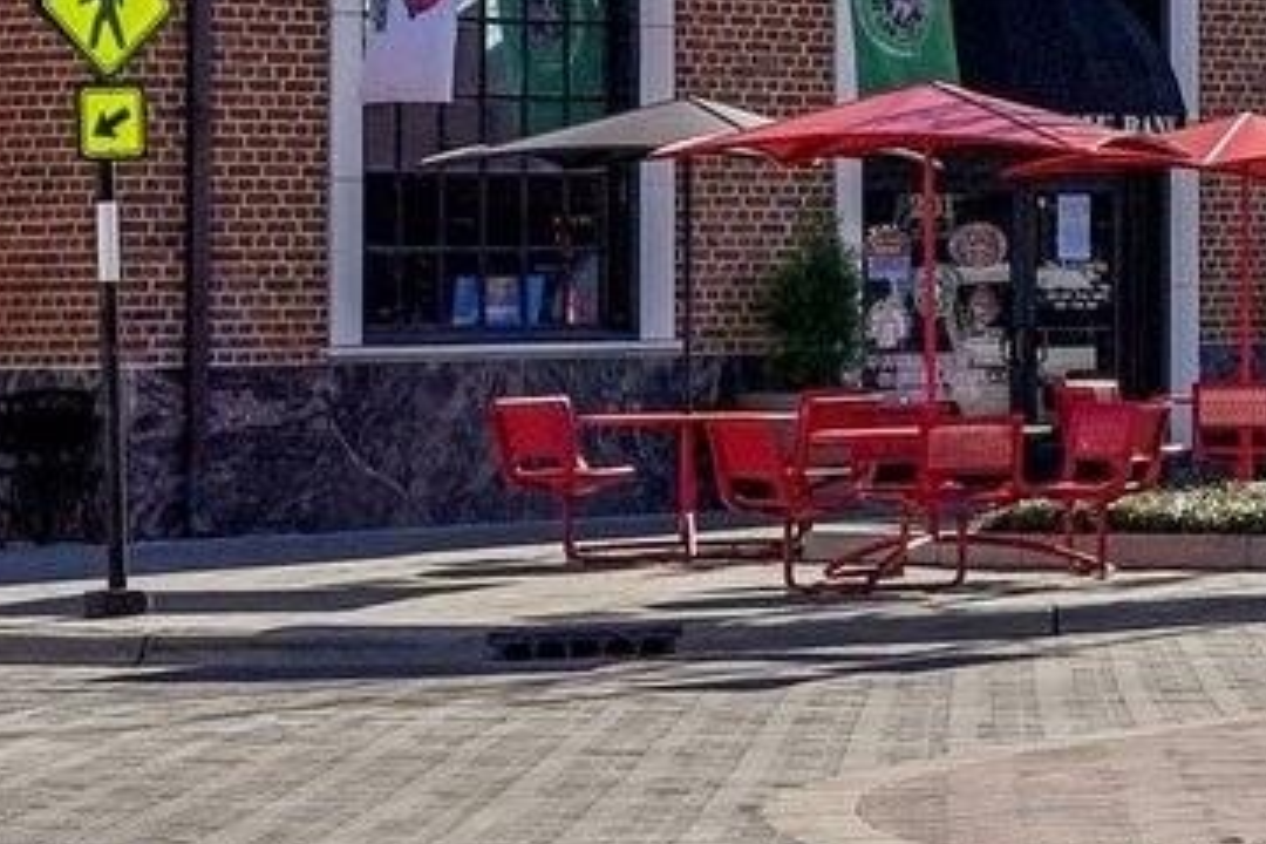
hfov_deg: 10.2
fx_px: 5802
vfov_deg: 8.2
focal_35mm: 165
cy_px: -195
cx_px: 3376
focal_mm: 29
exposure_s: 1/2000
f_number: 6.3
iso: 400
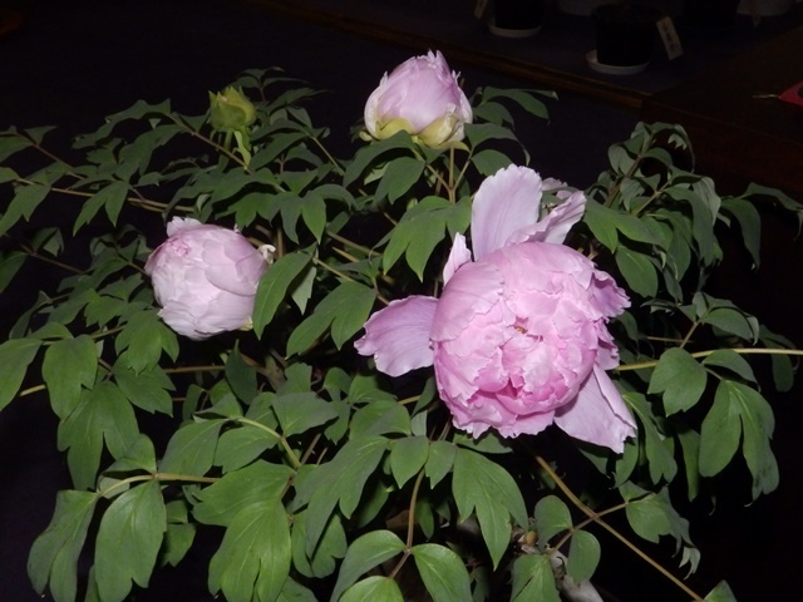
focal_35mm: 38
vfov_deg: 37.7
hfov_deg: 49.0
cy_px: 301
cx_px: 402
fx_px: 881
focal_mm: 6.8
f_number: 8
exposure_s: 1/40
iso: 800
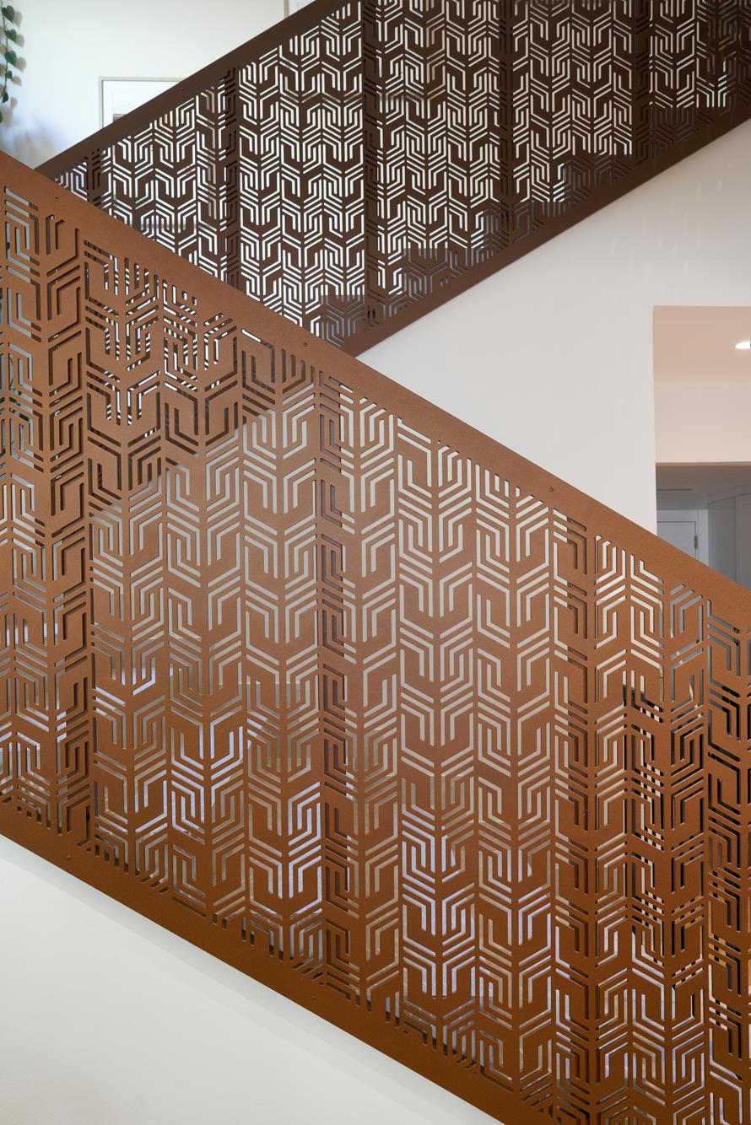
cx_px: 376
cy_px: 562
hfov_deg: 53.2
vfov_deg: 73.7
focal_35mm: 24
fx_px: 751
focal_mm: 24
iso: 100
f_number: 10
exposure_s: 13
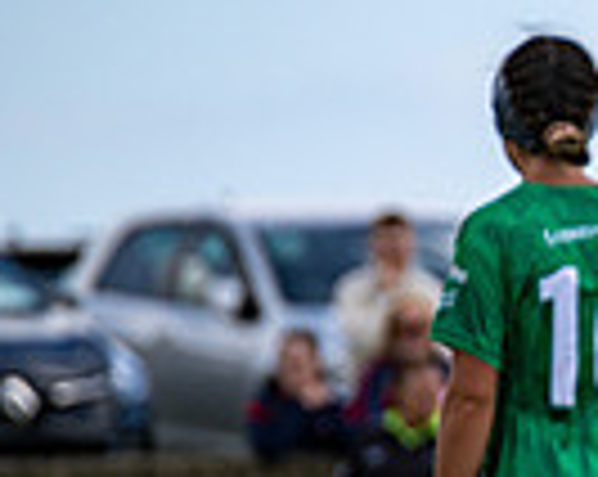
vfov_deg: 1.3
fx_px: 21684
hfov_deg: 1.6
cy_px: 326
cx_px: 1277
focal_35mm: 1227
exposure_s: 1/6400
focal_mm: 300
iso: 160
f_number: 2.8
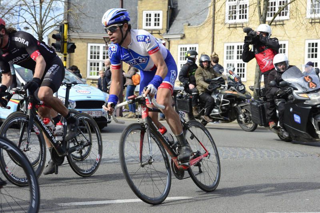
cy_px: 106
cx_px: 160
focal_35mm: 86
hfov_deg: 23.7
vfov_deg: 15.9
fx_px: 764
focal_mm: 86
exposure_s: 1/500
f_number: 9
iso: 400
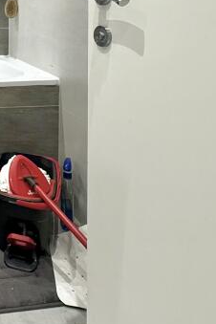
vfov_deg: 39.3
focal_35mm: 44
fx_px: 396
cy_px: 1
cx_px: -94
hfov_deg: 24.7
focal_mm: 2.22
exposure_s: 1/100
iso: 250
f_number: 2.2
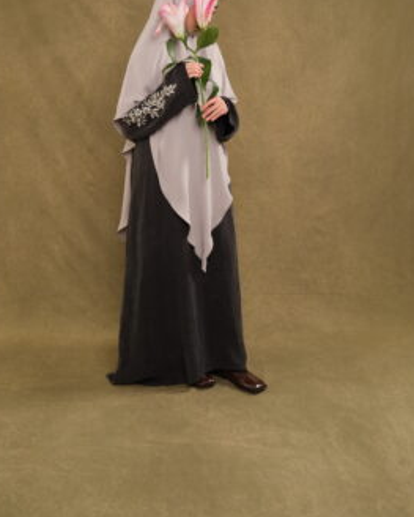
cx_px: 190
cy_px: 183
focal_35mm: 45
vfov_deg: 40.7
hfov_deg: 33.5
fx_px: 688
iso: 1000
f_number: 9
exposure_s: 1/125
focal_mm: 23
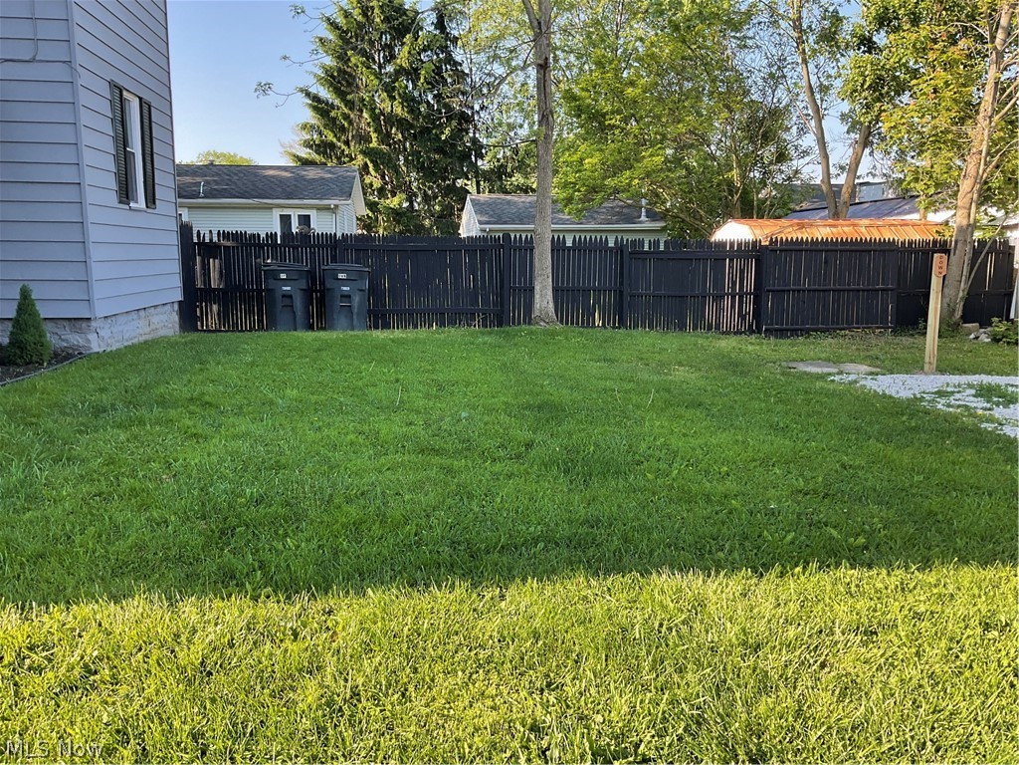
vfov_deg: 48.2
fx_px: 854
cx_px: 510
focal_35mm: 29
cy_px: 382
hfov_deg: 61.7
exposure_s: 1/226
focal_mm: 3
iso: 16
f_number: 1.8
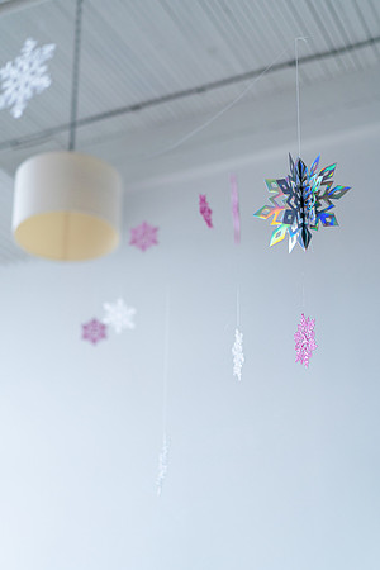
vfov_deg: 36.2
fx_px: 871
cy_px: 285
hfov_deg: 24.6
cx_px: 190
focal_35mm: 55
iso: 320
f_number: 1.8
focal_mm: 55
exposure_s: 1/400
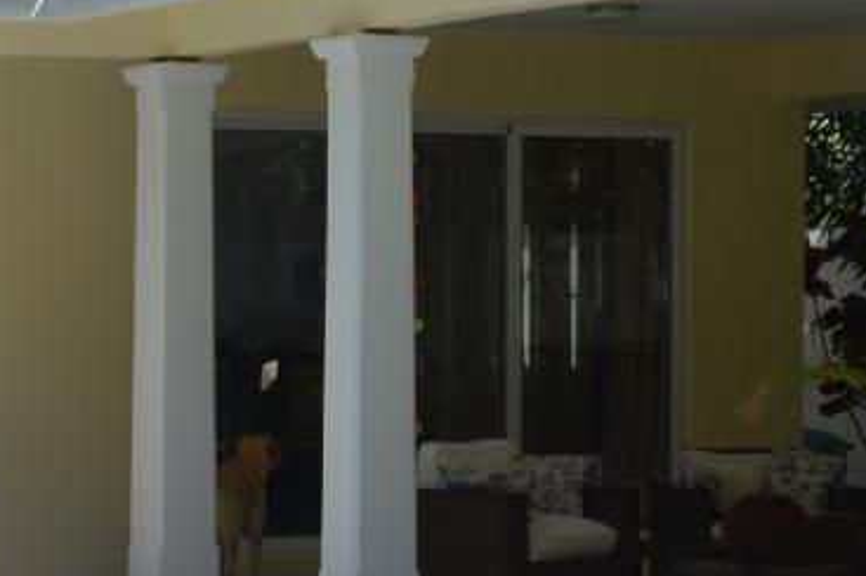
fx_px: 3773
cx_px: -135
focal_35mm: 157
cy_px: 402
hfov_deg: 12.8
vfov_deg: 8.7
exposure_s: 1/250
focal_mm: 24
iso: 100
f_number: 8
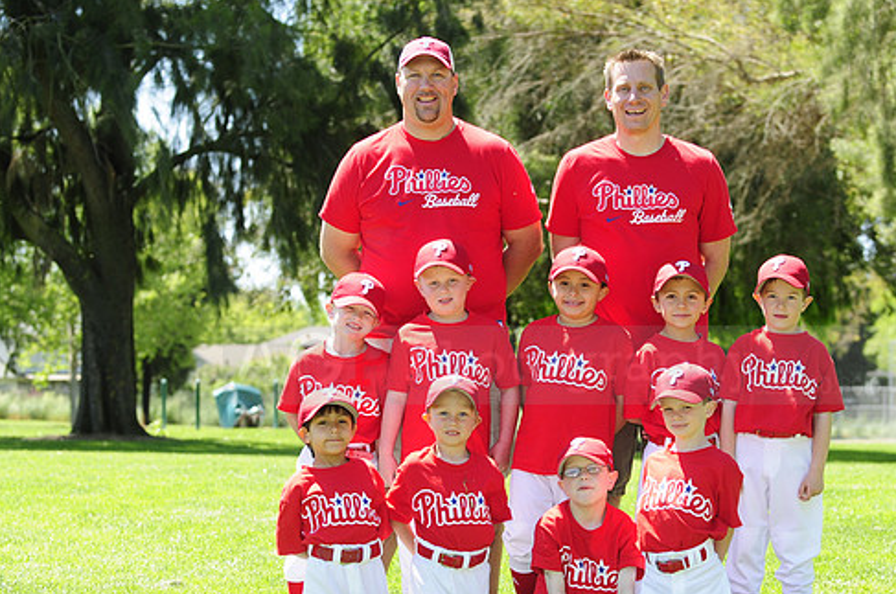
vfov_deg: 10.9
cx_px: 532
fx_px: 3106
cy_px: 350
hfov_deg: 16.4
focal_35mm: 125
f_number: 4.5
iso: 200
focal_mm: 70
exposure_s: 1/400
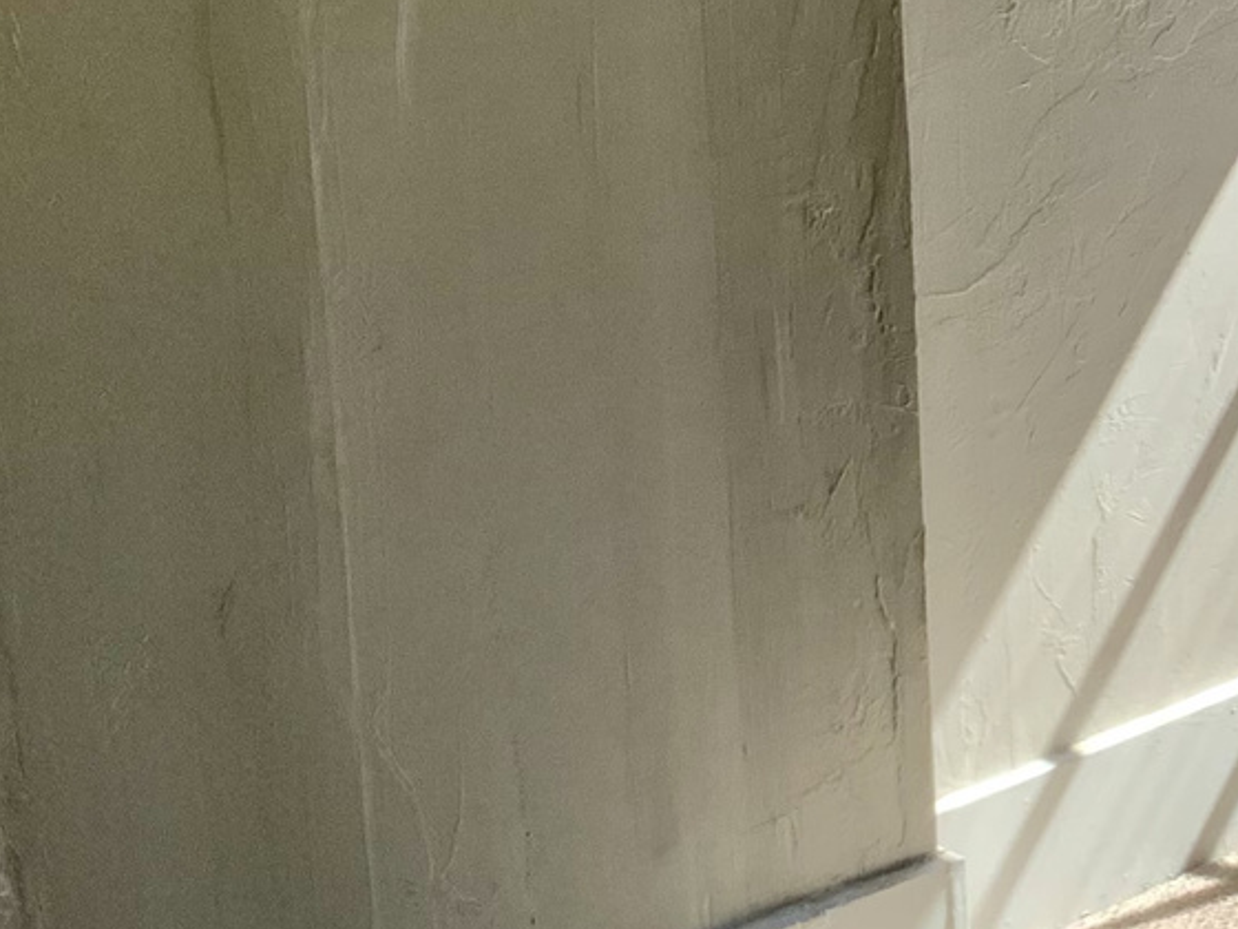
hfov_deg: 17.6
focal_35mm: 106
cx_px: 1541
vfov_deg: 13.8
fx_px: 3791
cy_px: 60
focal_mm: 3
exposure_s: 1/412
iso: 16
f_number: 1.8
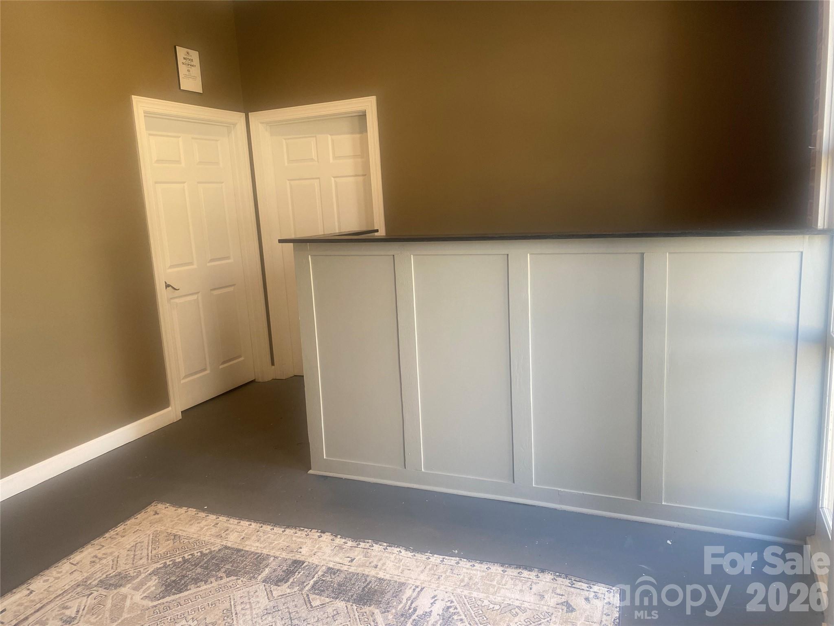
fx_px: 626
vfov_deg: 53.1
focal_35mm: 26
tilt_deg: -10.8
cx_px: 417
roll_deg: +3.0
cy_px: 313
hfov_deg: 67.3
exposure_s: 1/60
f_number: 1.8
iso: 64
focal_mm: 4.25
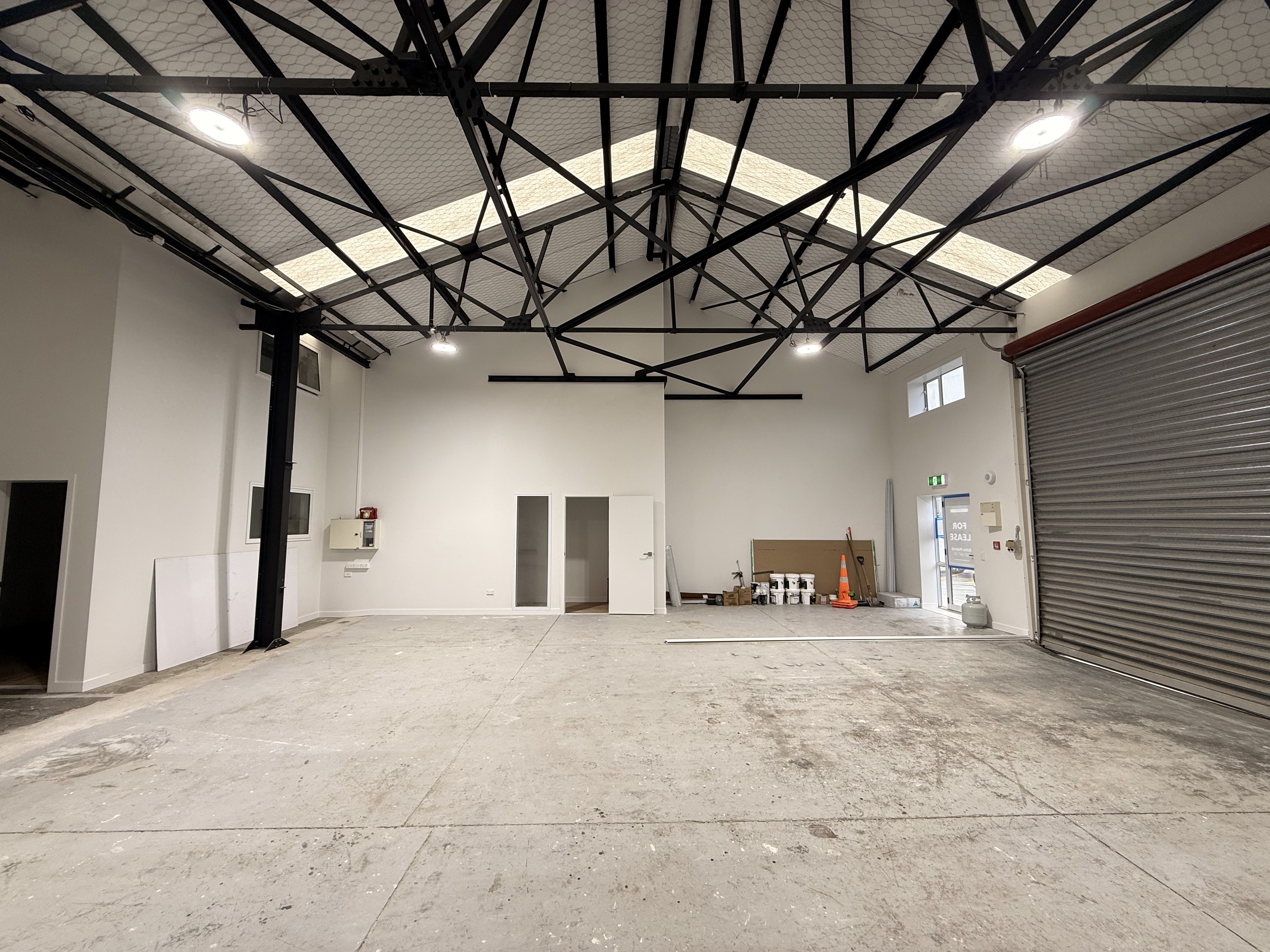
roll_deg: -0.2
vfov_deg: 85.7
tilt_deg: +6.2
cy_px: 476
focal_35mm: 14
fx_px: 514
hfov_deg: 102.1
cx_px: 635
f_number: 2.2
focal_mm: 2.22
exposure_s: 1/99
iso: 80
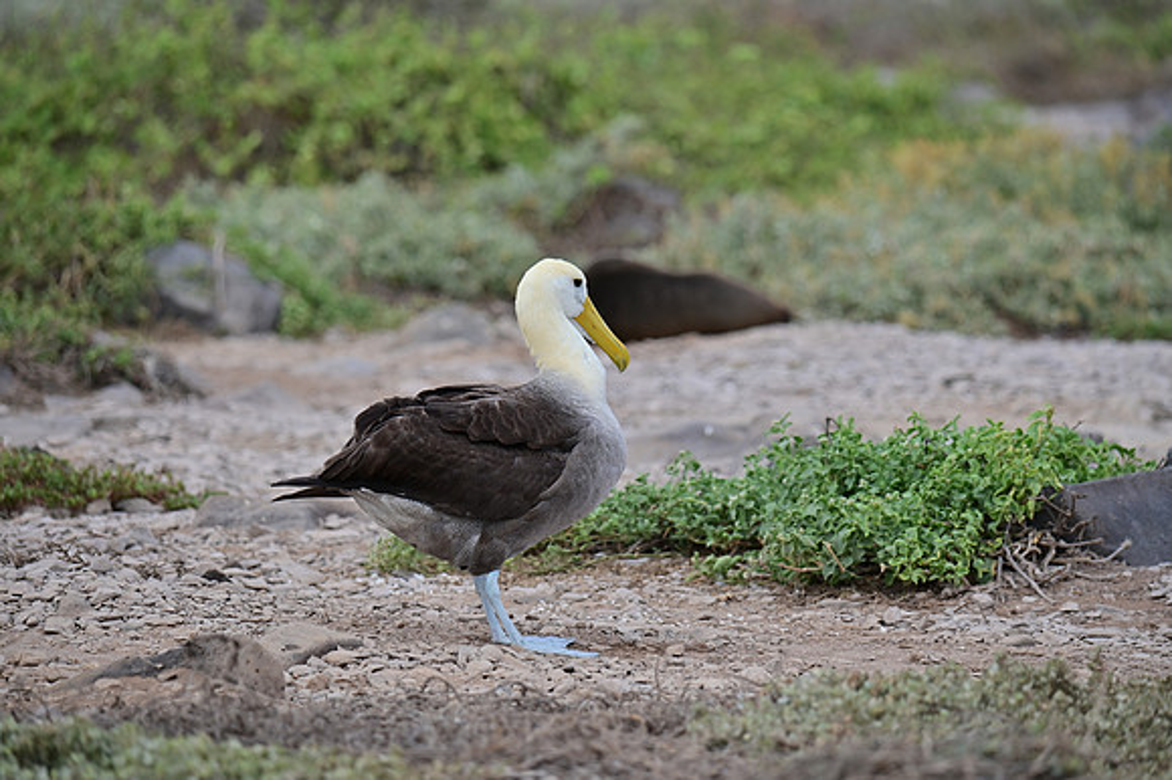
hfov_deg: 5.4
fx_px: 12364
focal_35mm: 380
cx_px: 586
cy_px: 390
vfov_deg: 3.6
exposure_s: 1/1000
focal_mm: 380
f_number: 6
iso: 220
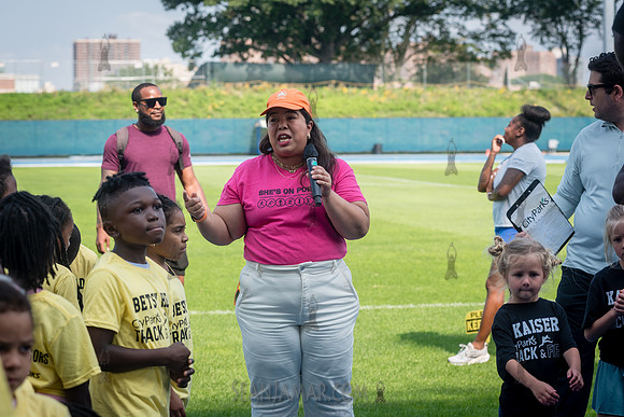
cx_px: 312
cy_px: 208
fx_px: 1734
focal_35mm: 100
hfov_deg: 20.4
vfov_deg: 13.7
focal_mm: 100
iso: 160
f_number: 5.6
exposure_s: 1/400
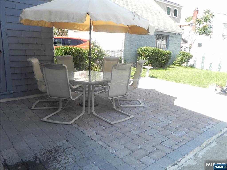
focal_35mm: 29
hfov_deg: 61.7
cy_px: 85
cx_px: 114
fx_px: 190
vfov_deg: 48.2
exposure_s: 1/204
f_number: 5
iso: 160
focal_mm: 5.2
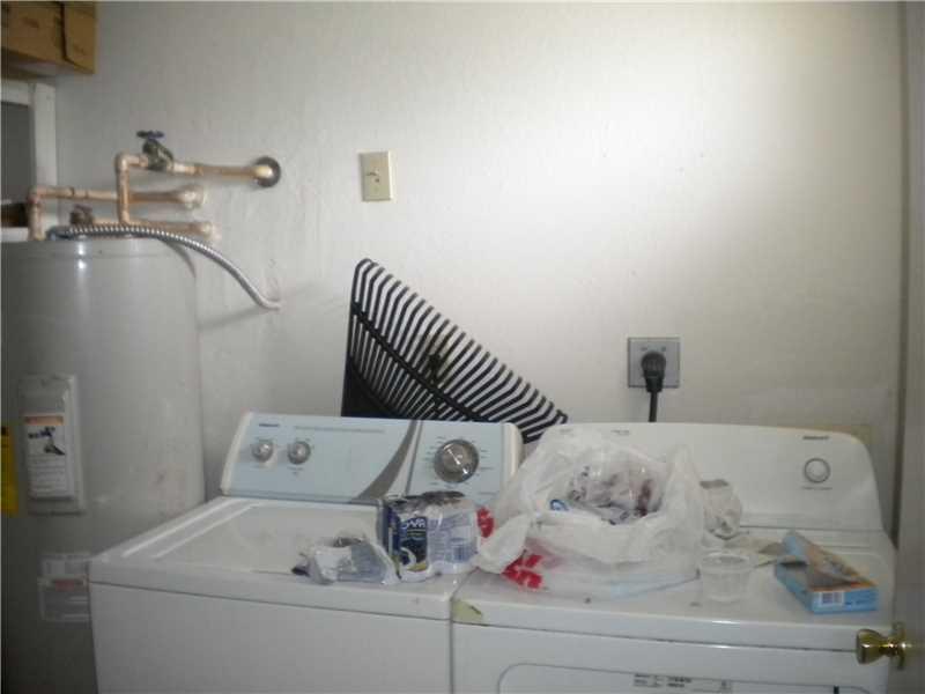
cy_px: 347
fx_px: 935
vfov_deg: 40.7
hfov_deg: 52.6
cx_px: 462
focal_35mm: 35
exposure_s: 1/38.2
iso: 400
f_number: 3.1
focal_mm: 6.3
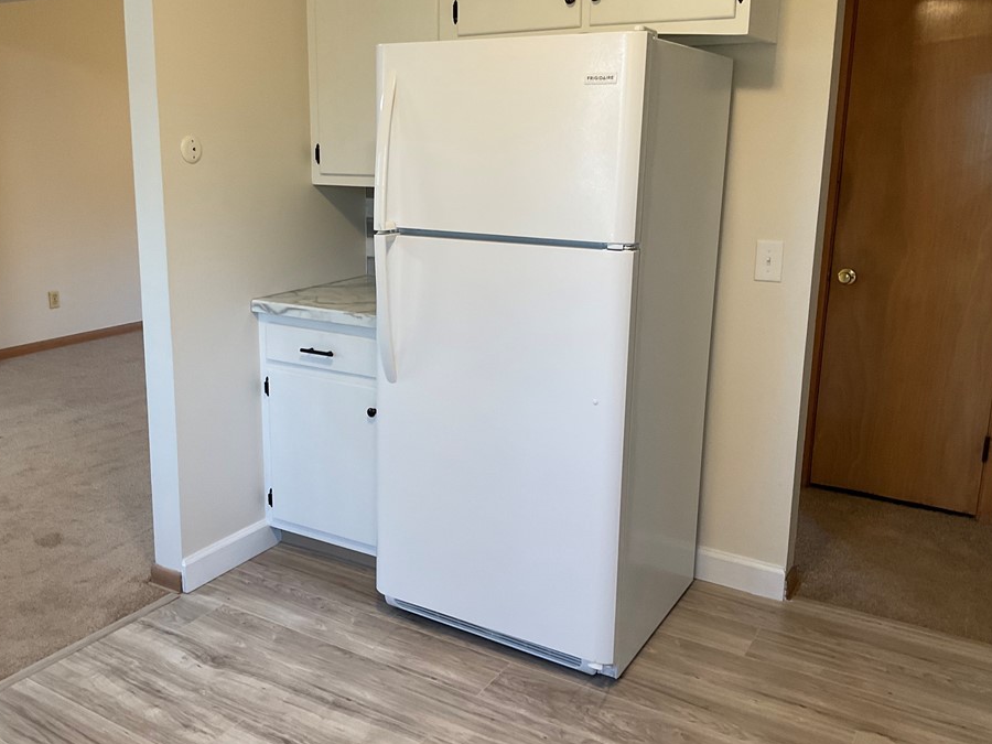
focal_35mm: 33
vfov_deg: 42.9
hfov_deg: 55.2
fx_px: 946
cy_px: 335
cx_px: 442
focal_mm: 3
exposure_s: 1/60
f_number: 1.8
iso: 64
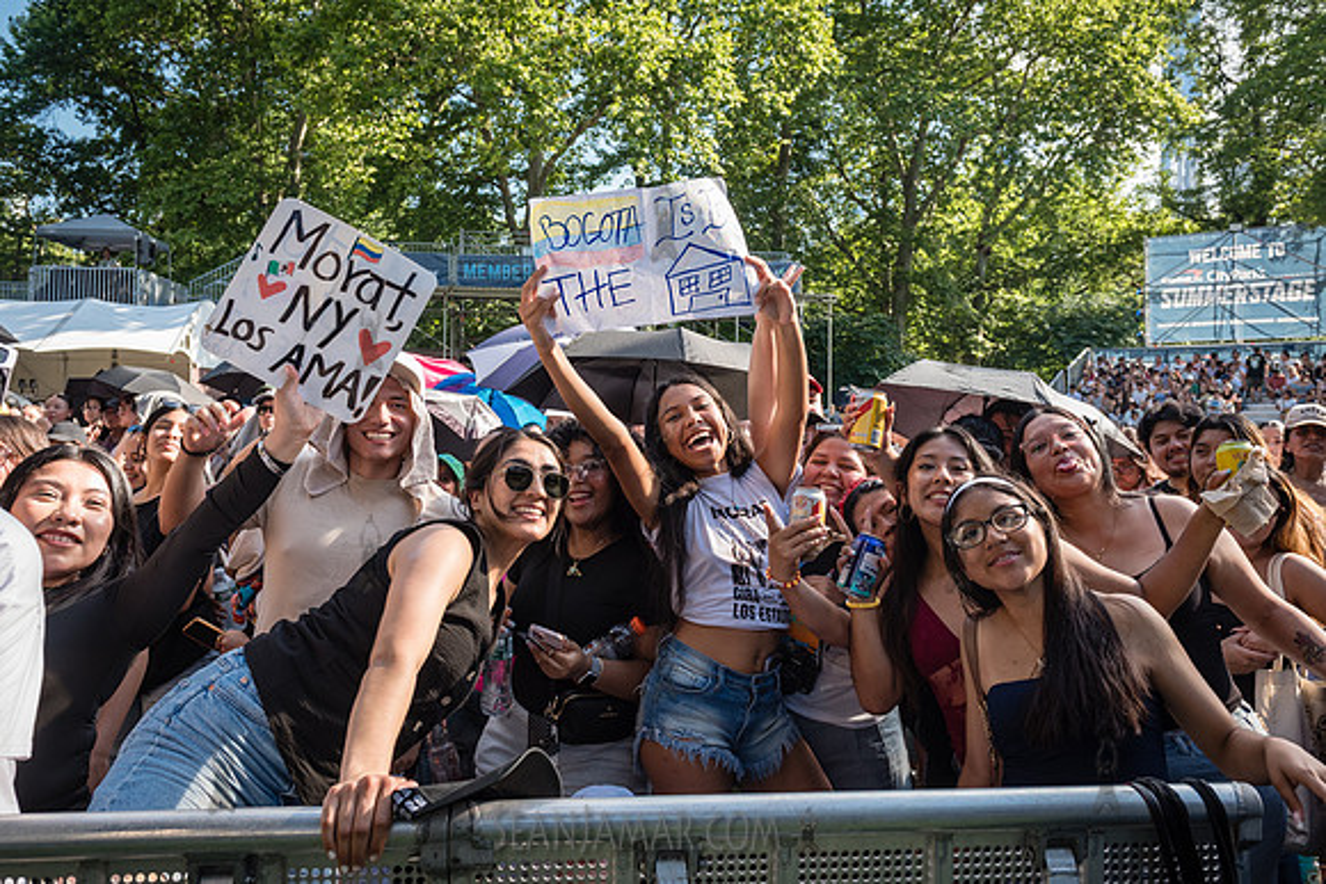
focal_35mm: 27
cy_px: 379
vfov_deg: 47.2
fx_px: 1009
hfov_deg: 66.6
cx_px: 640
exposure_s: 1/500
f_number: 5
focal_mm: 24
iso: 500
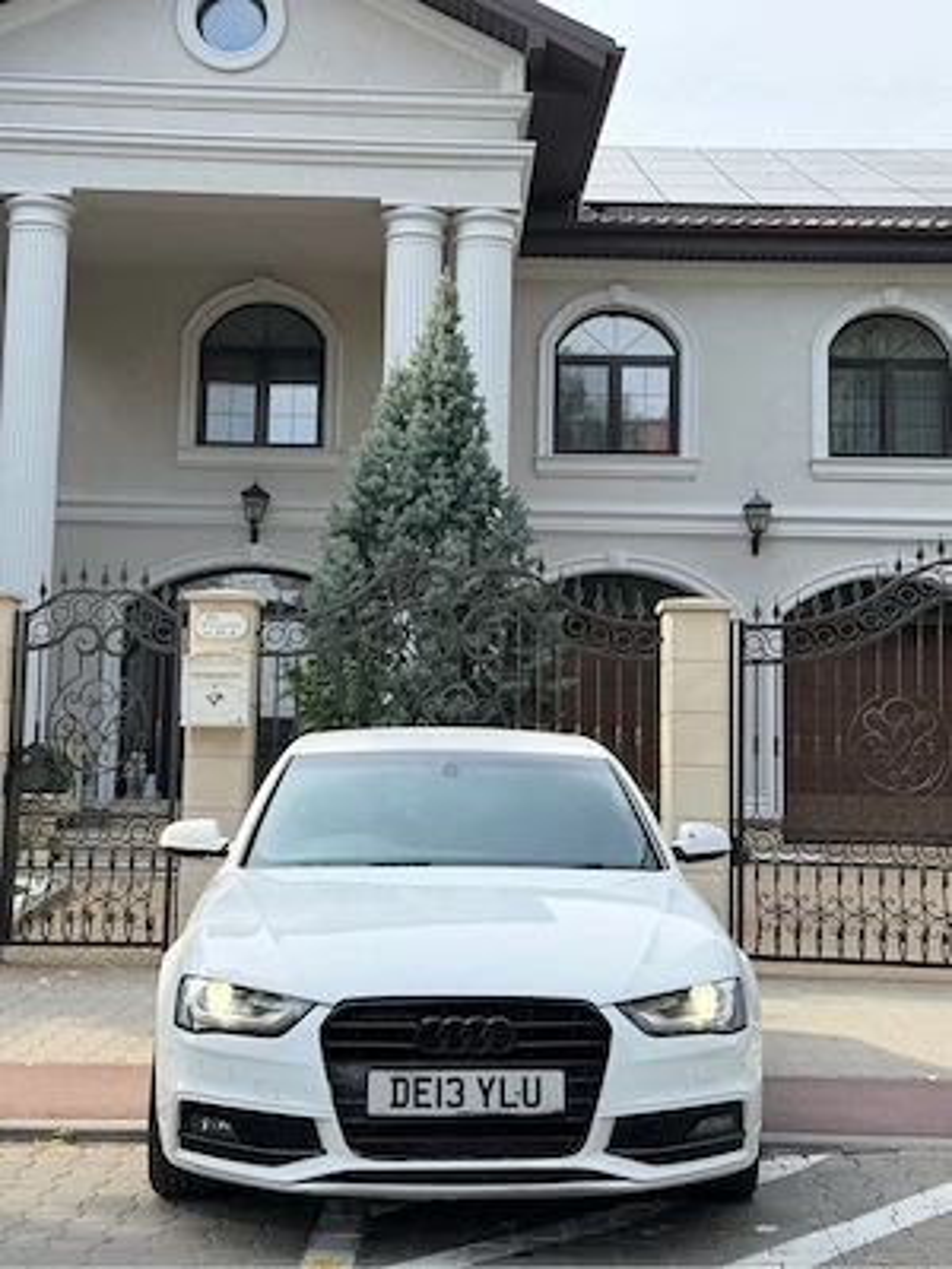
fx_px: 1760
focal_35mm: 48
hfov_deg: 30.3
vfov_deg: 39.7
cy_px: 634
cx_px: 476
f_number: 1.78
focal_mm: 6.76
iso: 80
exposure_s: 1/2088
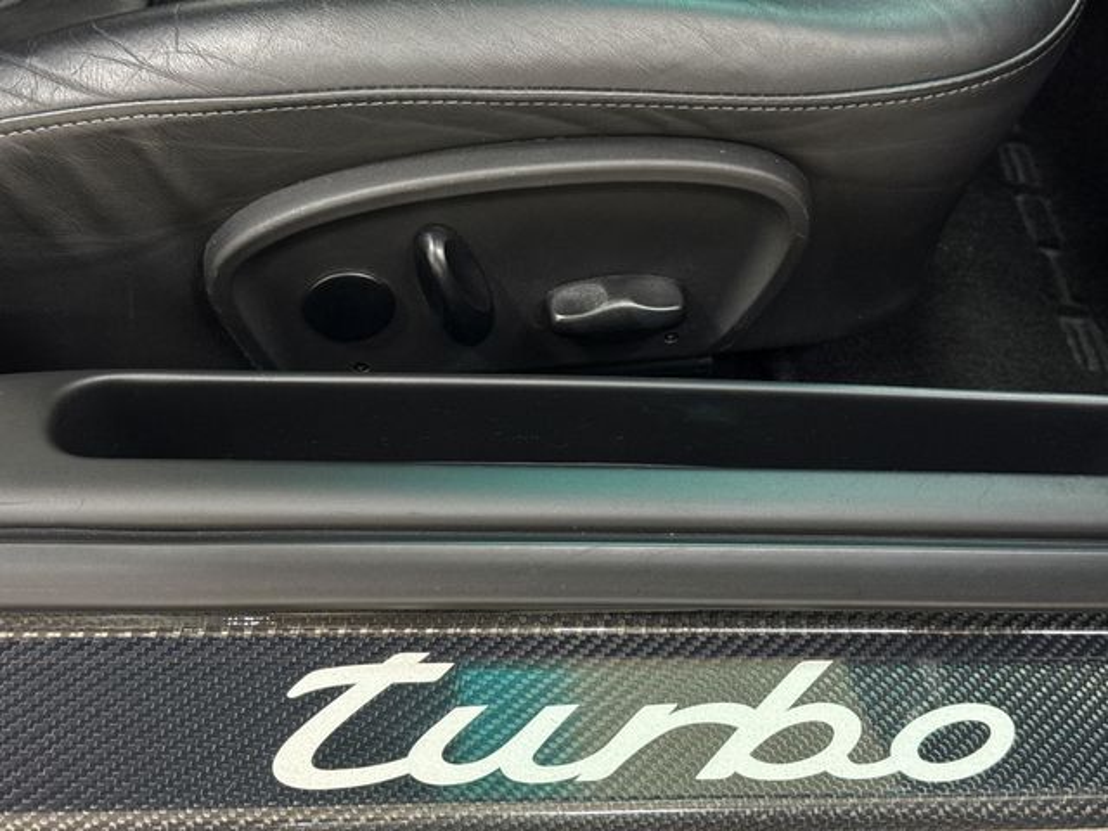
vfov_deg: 30.3
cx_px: 554
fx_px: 1536
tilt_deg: -48.9
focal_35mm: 48
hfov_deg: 39.7
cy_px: 416
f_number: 1.78
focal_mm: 6.76
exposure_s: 1/60
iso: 250
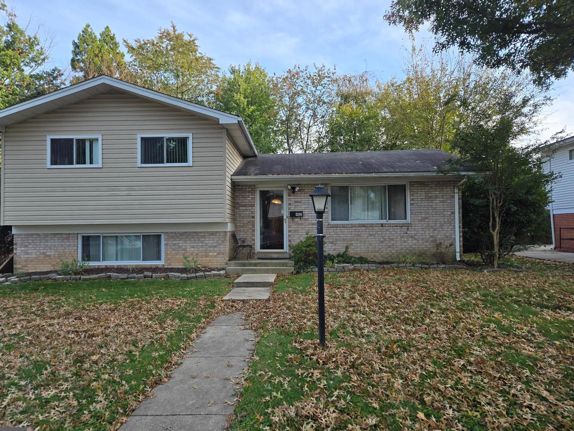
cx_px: 263
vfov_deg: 54.9
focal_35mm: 25
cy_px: 218
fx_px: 415
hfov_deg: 69.3
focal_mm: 5.4
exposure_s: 1/522
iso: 25
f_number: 1.8
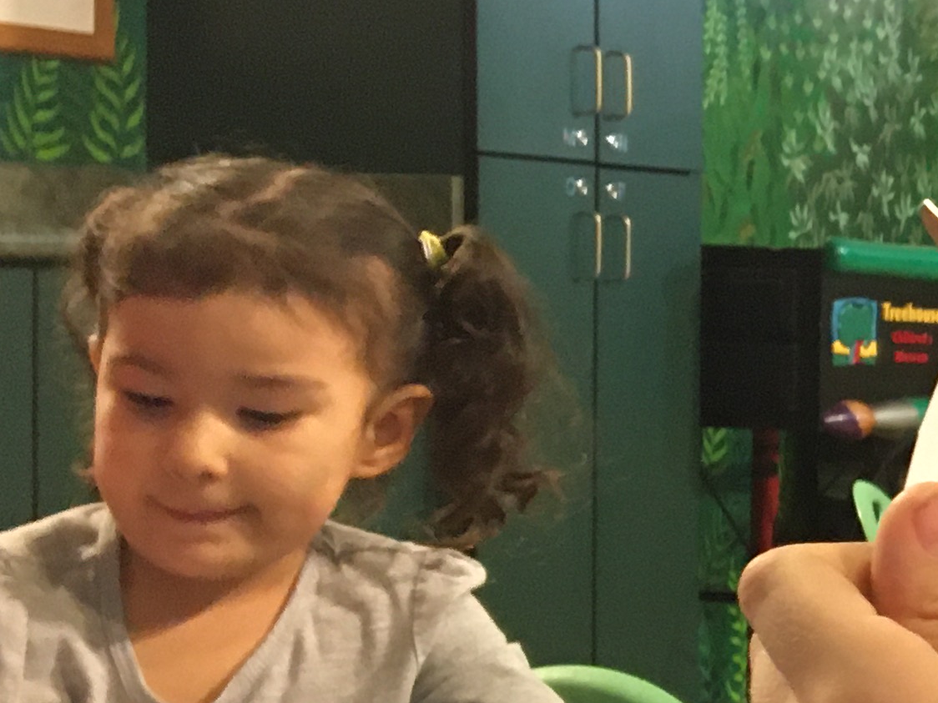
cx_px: 1536
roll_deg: -0.4
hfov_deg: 16.6
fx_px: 2818
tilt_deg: -2.4
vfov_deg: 14.2
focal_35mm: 104
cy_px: 430
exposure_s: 1/17
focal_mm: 4.15
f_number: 2.2
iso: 200
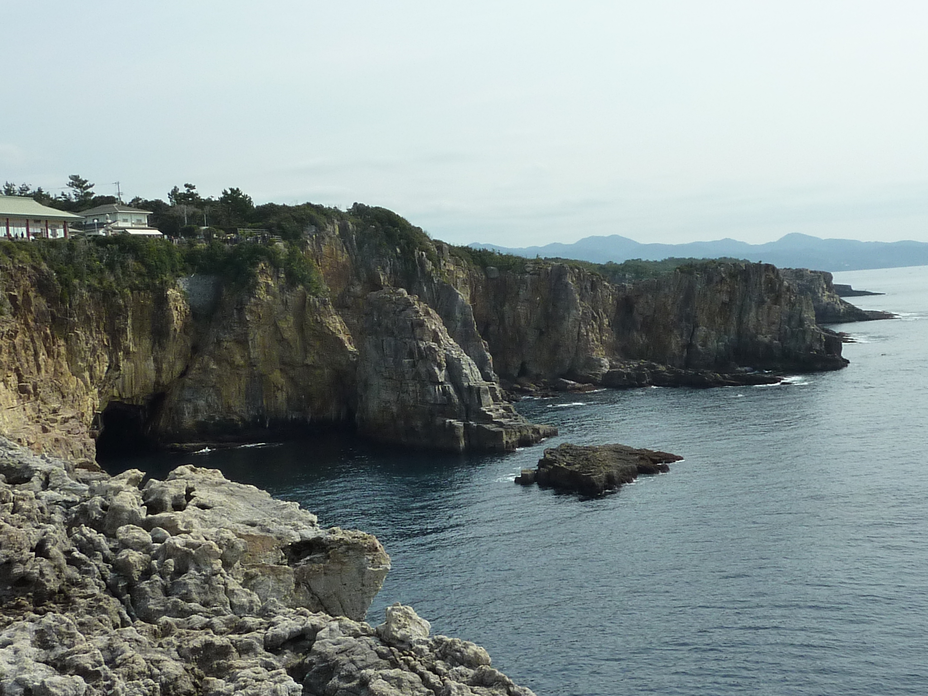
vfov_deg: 30.3
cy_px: 348
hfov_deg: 39.7
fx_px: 1287
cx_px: 464
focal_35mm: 48
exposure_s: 1/500
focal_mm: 4.4
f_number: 5.6
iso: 125
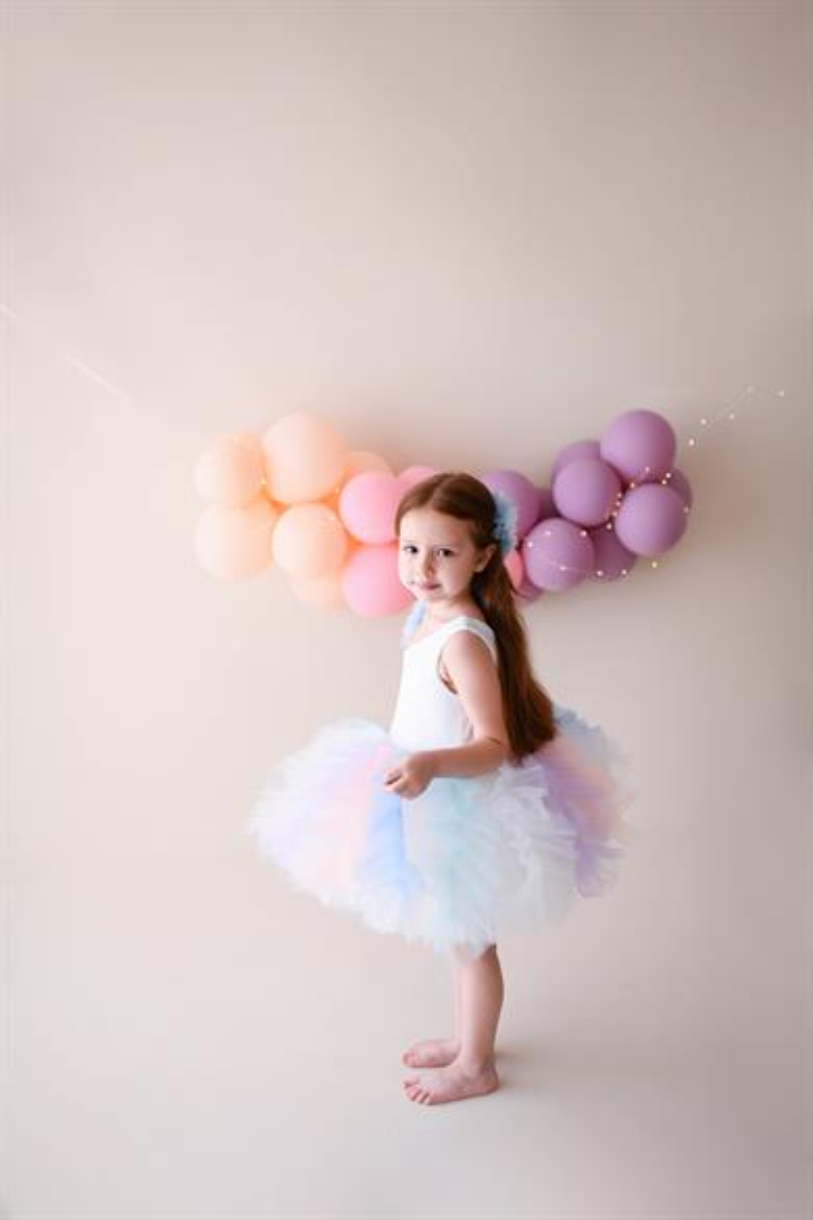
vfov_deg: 54.4
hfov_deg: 37.9
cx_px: 406
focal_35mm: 35
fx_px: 1186
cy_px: 610
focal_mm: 35
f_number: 1.8
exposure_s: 1/320
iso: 80
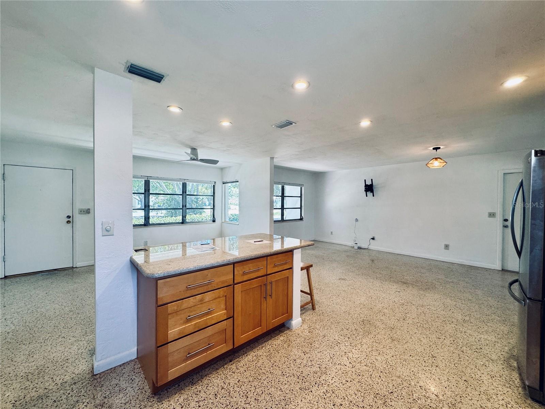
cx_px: 272
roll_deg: -0.5
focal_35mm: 14
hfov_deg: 102.1
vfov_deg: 85.7
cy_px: 204
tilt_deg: -0.8
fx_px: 220
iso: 200
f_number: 2.2
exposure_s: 1/120
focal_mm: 2.22
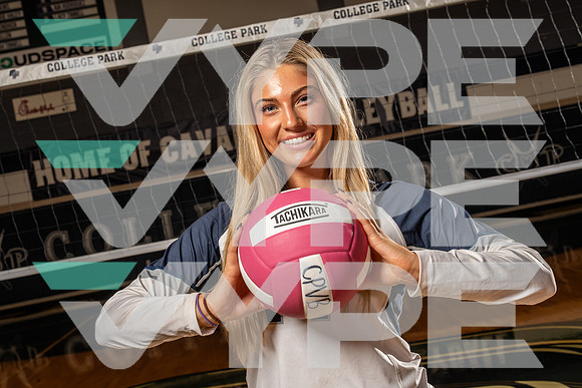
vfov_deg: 20.6
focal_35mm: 66
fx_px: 1067
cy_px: 194
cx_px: 291
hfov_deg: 30.5
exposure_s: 1/250
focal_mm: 66
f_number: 11
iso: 640
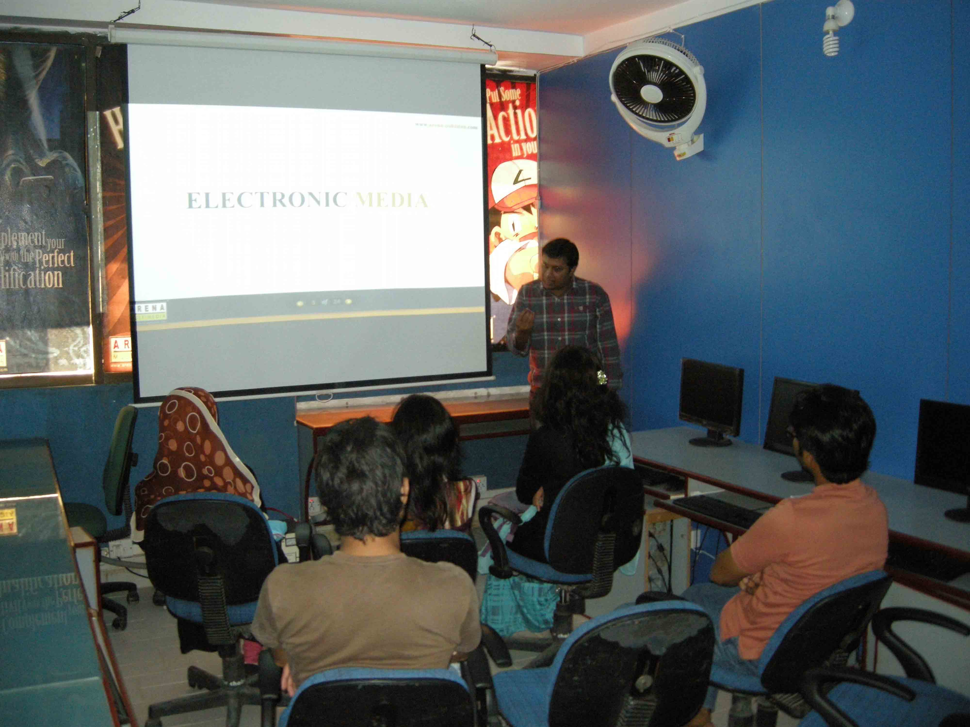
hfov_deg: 52.6
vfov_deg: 40.7
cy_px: 364
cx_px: 485
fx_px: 981
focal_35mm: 35
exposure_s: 1/9.6
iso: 400
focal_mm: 7.5
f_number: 2.7
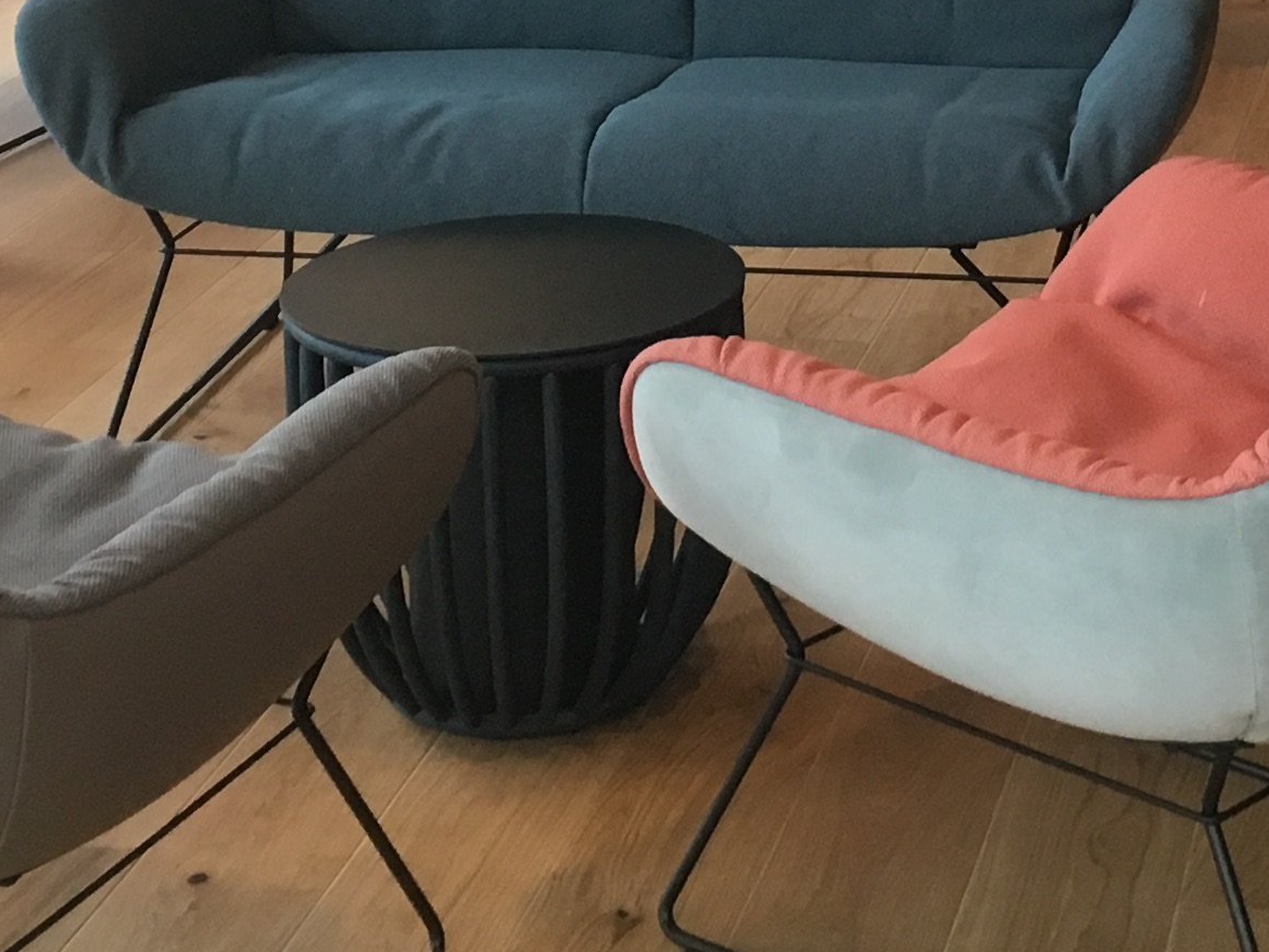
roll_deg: +0.2
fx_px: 3666
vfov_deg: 13.9
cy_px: -470
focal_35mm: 100
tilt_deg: -5.7
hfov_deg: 19.5
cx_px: 966
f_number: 2.2
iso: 64
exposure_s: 1/33
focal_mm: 4.15
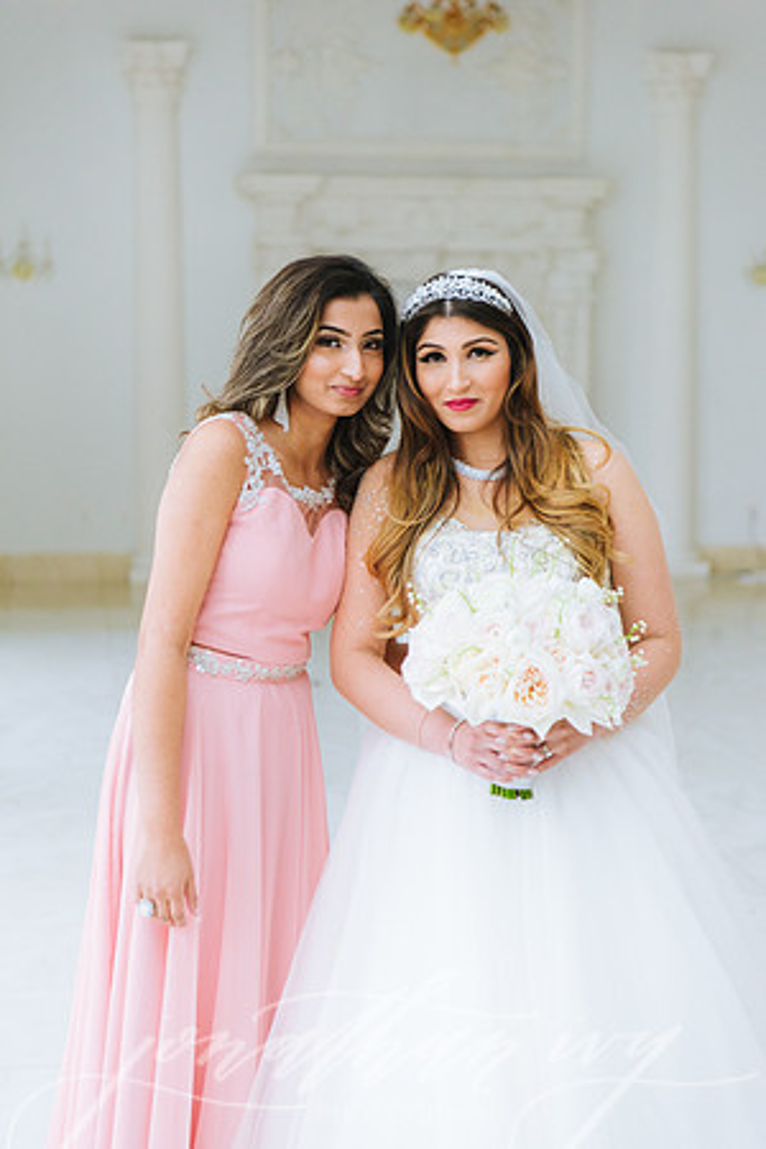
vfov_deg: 28.8
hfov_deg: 19.5
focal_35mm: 70
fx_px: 2234
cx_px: 383
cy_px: 574
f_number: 2.8
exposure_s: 1/320
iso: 1000
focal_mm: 70
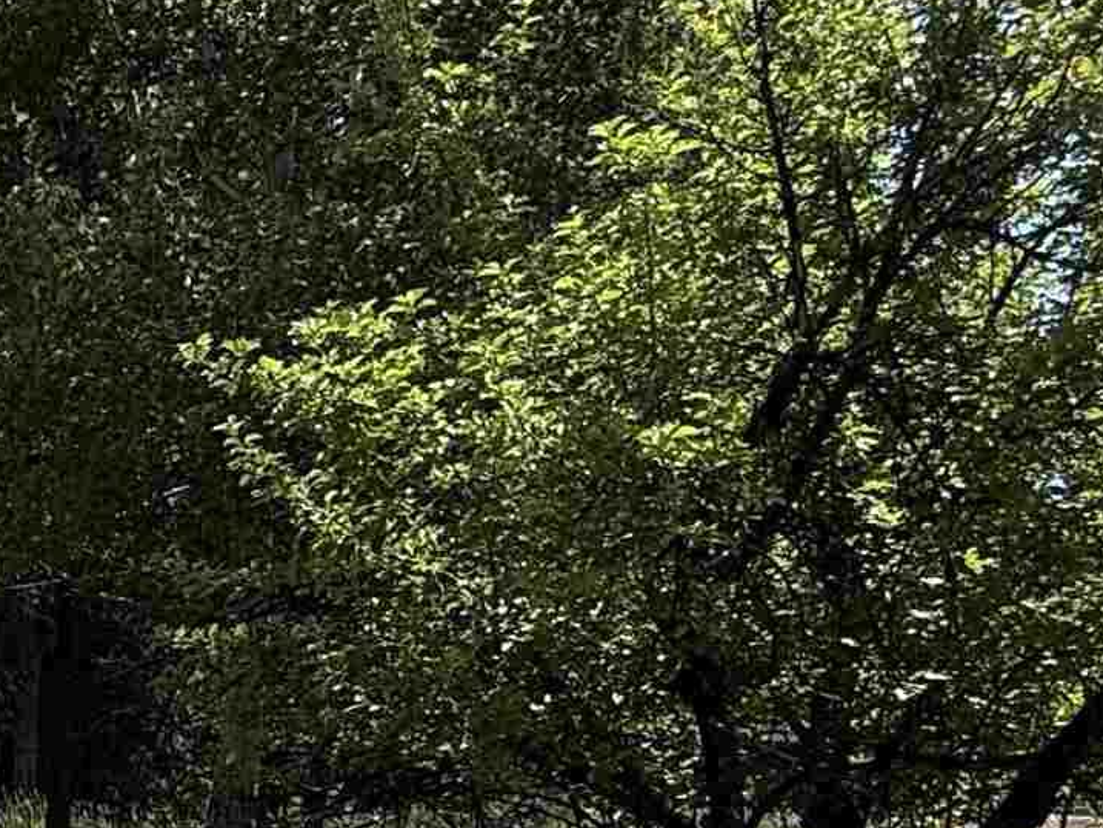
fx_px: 1912
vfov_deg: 22.7
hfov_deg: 24.9
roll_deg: -0.7
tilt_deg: -0.2
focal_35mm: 60
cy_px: 967
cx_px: -537
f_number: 2.2
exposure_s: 1/1145
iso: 50
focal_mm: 2.22
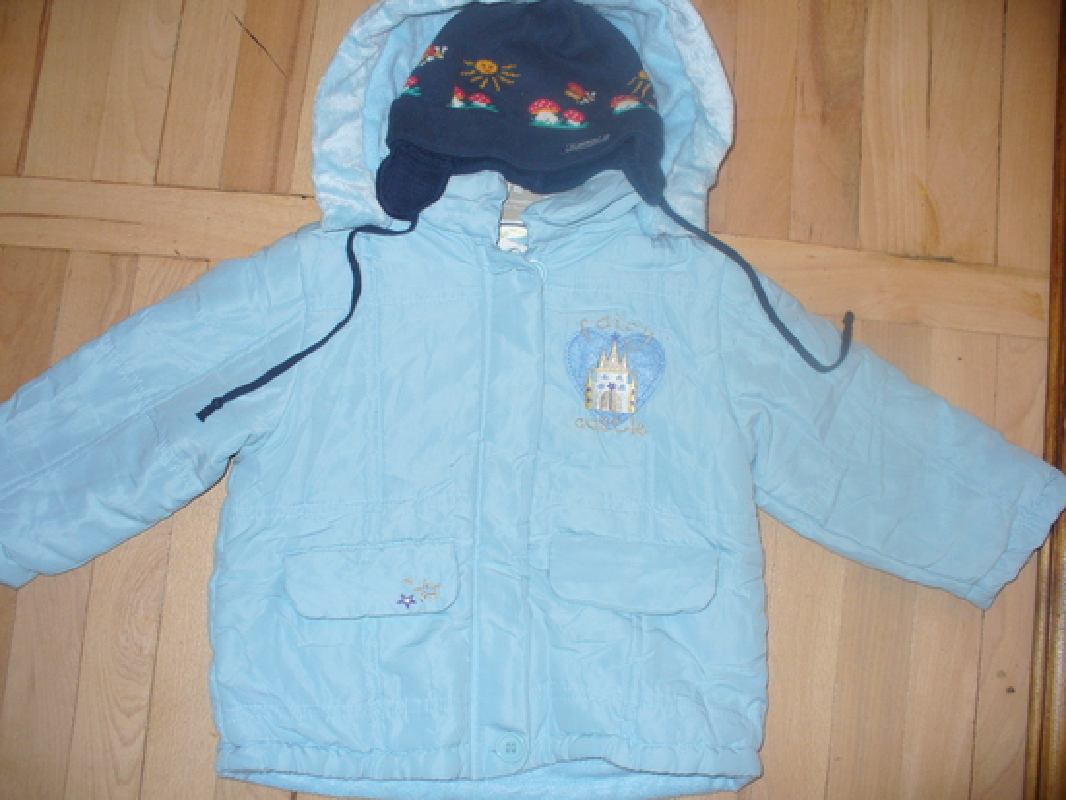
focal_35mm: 37
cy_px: 400
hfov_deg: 50.1
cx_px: 533
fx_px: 1140
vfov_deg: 38.7
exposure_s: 1/30
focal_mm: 6.1
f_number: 2.8
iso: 80
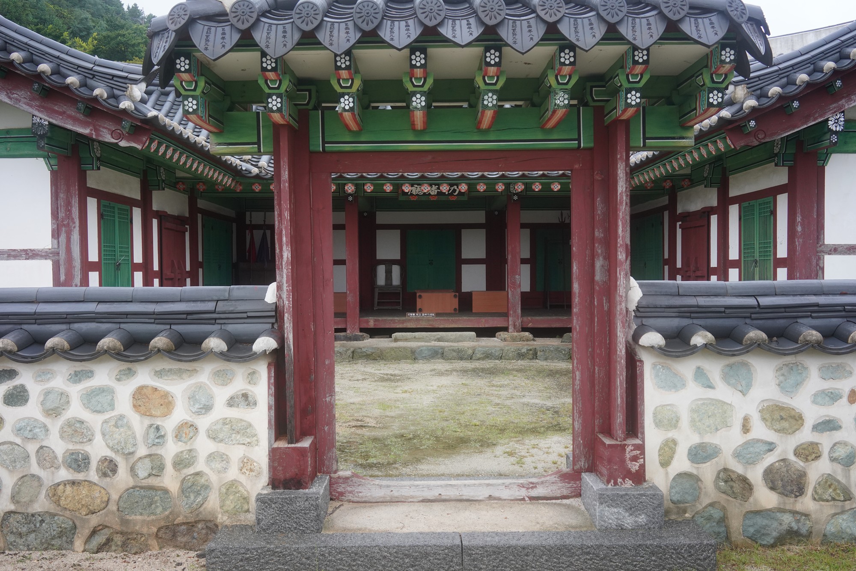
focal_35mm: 35
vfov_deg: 37.9
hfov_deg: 54.4
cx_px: 428
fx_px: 832
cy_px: 286
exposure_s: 1/100
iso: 1250
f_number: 8
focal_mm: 35
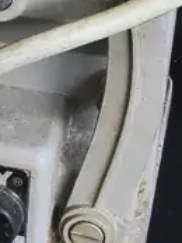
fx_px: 1117
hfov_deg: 9.0
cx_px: -127
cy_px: 40
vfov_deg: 12.4
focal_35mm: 159
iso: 200
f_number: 2
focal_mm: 2.87
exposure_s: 1/120
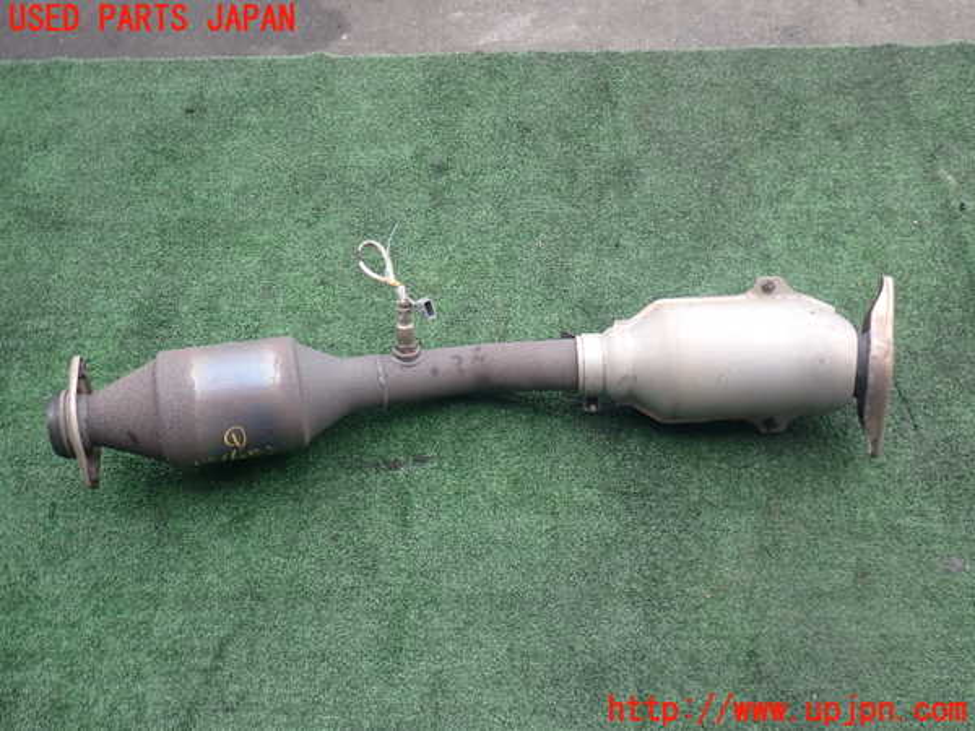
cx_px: 488
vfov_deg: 46.8
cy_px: 366
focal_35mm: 30
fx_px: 845
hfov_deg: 60.0
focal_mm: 5.4
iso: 100
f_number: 2.3
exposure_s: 1/250
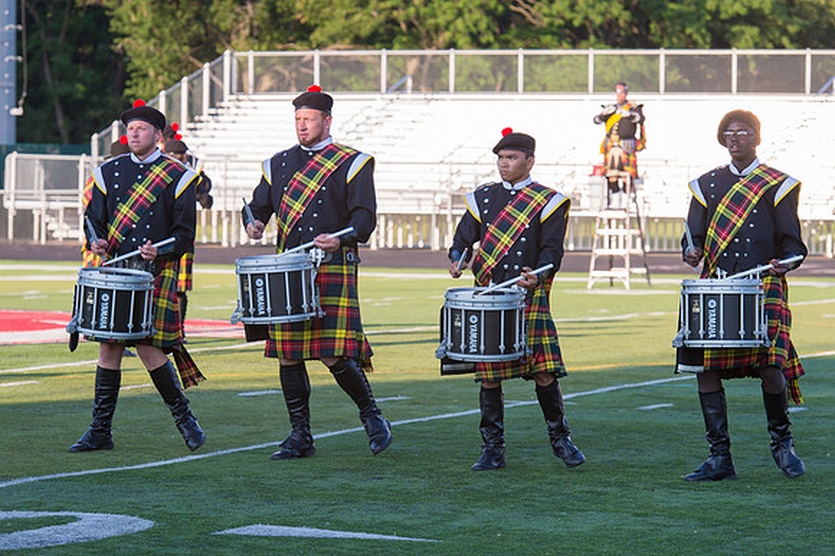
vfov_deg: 9.2
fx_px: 3444
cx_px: 408
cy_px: 259
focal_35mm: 149
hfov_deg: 13.8
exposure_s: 1/400
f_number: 5.6
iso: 250
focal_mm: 130
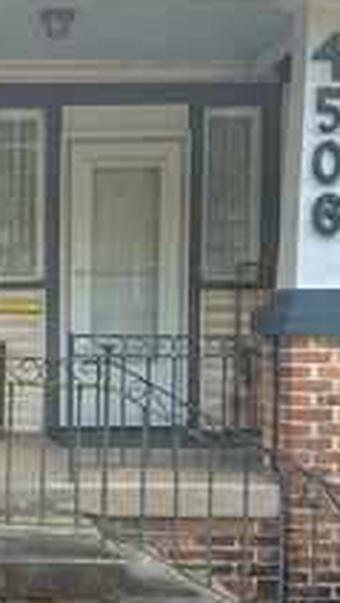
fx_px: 992
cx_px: -80
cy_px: 367
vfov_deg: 33.7
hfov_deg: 18.3
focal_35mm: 62
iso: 80
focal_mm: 6.86
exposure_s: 1/511
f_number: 1.78
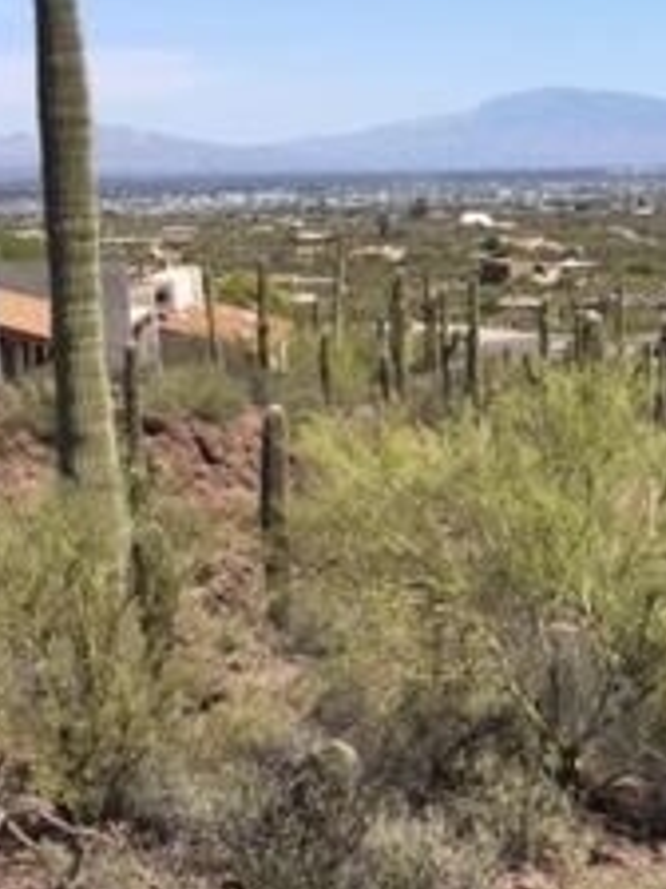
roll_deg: +1.7
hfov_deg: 17.0
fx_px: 2129
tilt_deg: -9.9
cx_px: 797
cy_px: 595
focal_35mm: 83
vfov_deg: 23.4
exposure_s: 1/2198
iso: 32
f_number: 2.2
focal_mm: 4.15
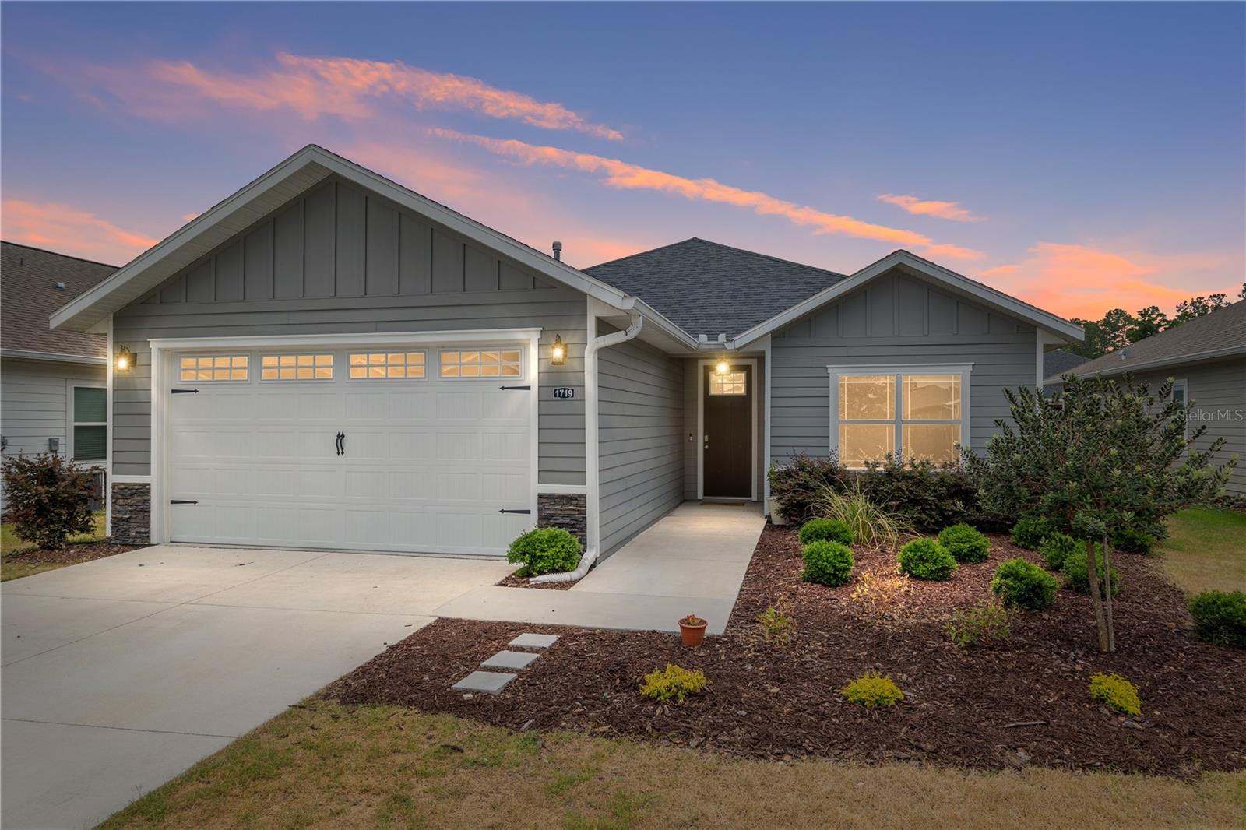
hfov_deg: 78.6
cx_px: 623
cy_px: 415
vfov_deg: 57.2
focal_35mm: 22
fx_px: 761
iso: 320
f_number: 7.1
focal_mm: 22
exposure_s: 1/250
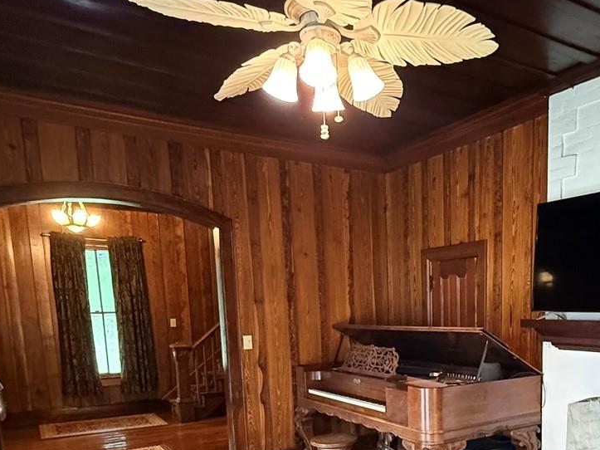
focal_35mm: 31
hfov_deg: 56.7
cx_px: 414
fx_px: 537
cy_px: 385
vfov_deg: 42.5
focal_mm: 2.22
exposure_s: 1/59
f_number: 2.2
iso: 1000
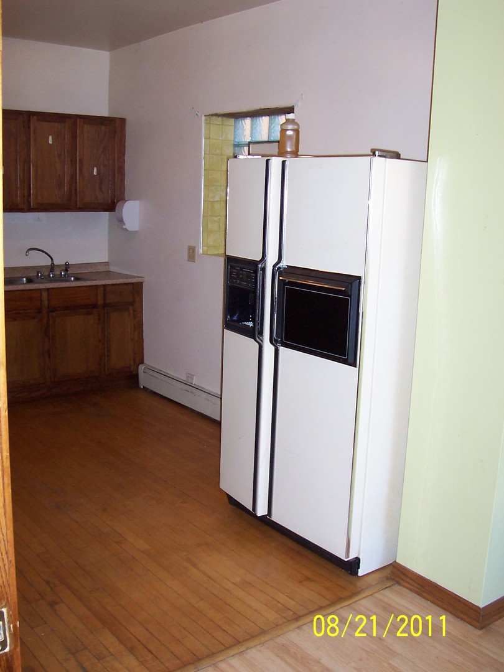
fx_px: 718
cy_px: 336
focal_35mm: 37
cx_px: 252
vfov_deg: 50.1
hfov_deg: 38.7
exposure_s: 1/60
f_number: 2.8
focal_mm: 5.6
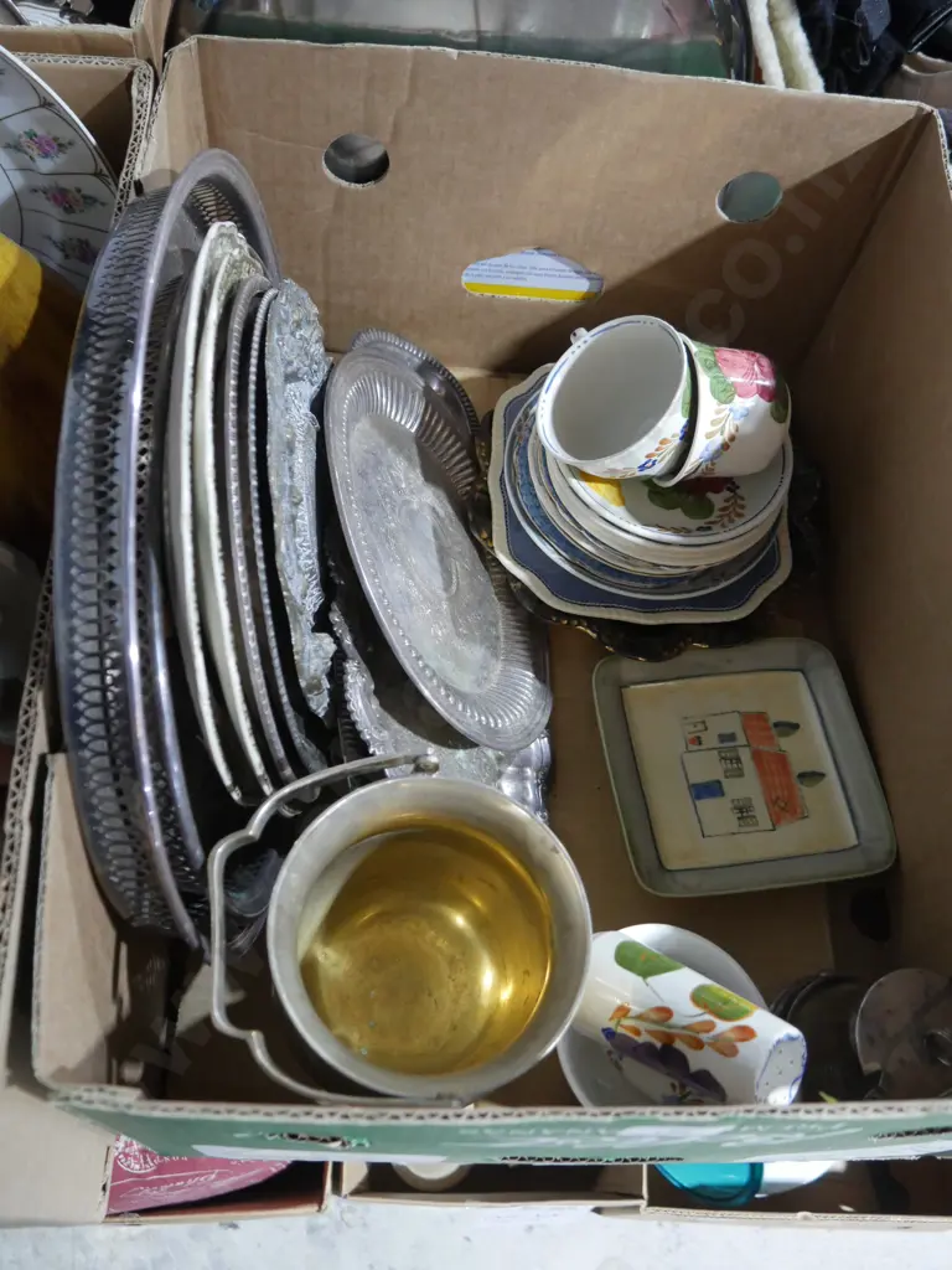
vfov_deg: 60.0
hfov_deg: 46.8
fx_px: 1100
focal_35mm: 30
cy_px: 635
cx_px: 476
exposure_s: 1/60
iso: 2000
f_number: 3.6
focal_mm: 15
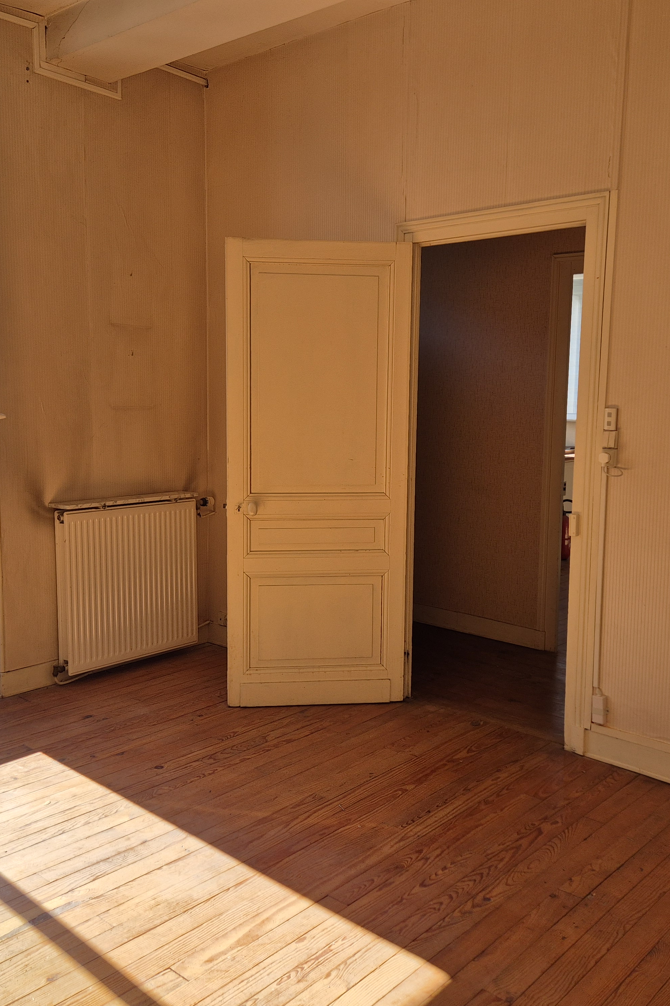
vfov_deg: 58.7
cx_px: 341
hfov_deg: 41.1
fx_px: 893
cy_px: 504
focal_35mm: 32
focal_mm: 5.4
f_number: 1.8
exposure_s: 1/434
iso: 25
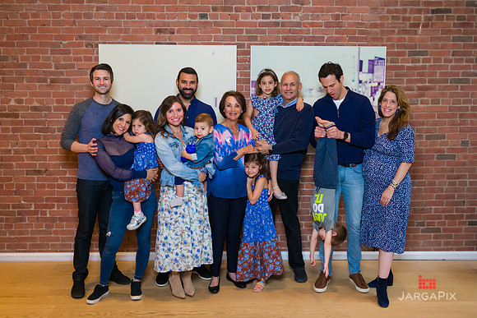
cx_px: 232
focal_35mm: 36
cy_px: 139
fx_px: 477
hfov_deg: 53.1
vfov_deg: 36.8
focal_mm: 32
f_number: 3.2
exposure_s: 1/200
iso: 1250
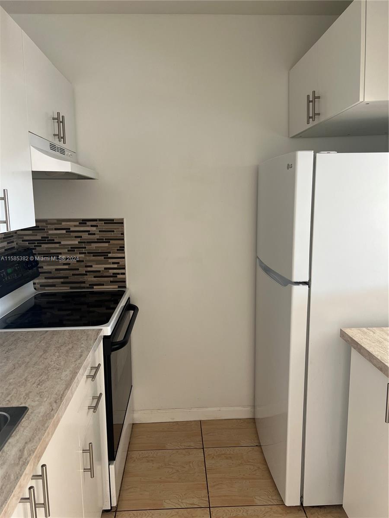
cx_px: 194
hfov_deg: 53.1
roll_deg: +0.3
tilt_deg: -9.5
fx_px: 390
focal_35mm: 26
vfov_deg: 67.3
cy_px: 259
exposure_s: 1/121
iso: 100
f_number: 1.5
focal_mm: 5.7
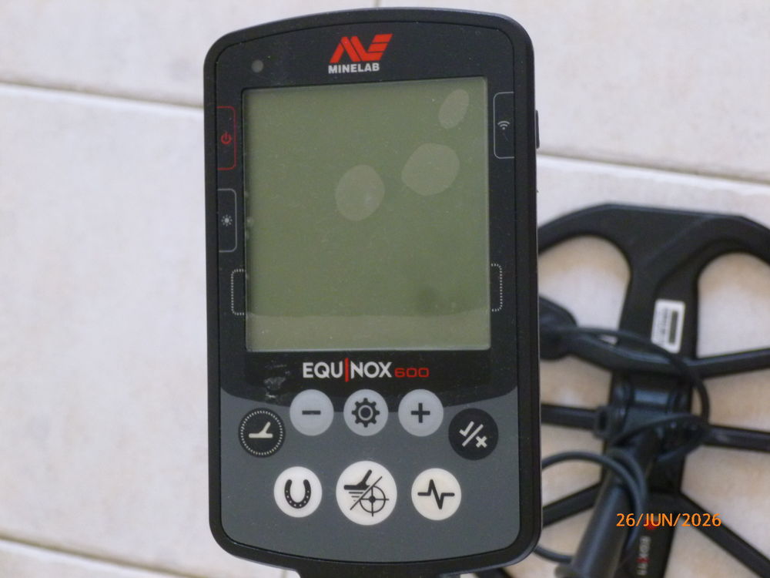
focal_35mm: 73
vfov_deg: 20.2
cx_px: 385
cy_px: 289
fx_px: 1624
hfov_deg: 26.7
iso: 400
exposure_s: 1/15
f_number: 4.7
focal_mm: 13.2
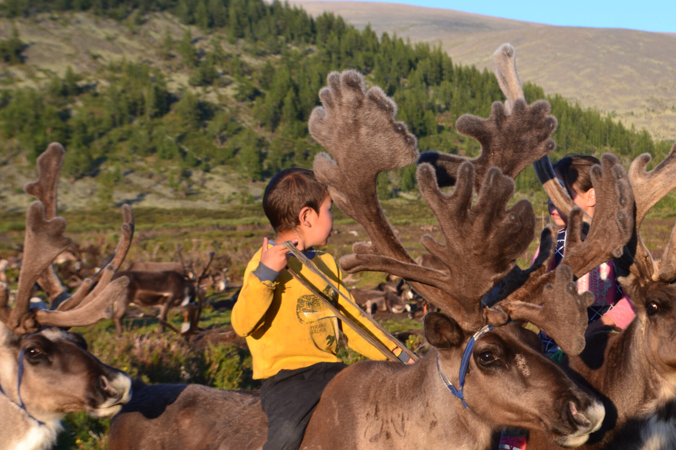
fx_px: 1549
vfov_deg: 16.6
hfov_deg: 24.6
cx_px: 338
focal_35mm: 82
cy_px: 225
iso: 400
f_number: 9
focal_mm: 55
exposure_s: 1/160
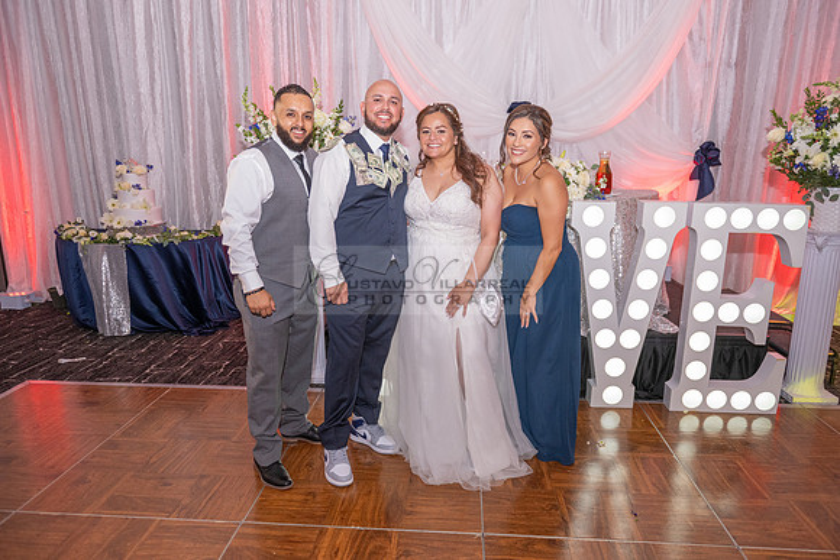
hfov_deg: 73.7
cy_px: 280
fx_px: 560
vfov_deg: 53.2
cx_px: 420
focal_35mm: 24
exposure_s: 1/200
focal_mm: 24
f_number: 3.5
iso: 1600
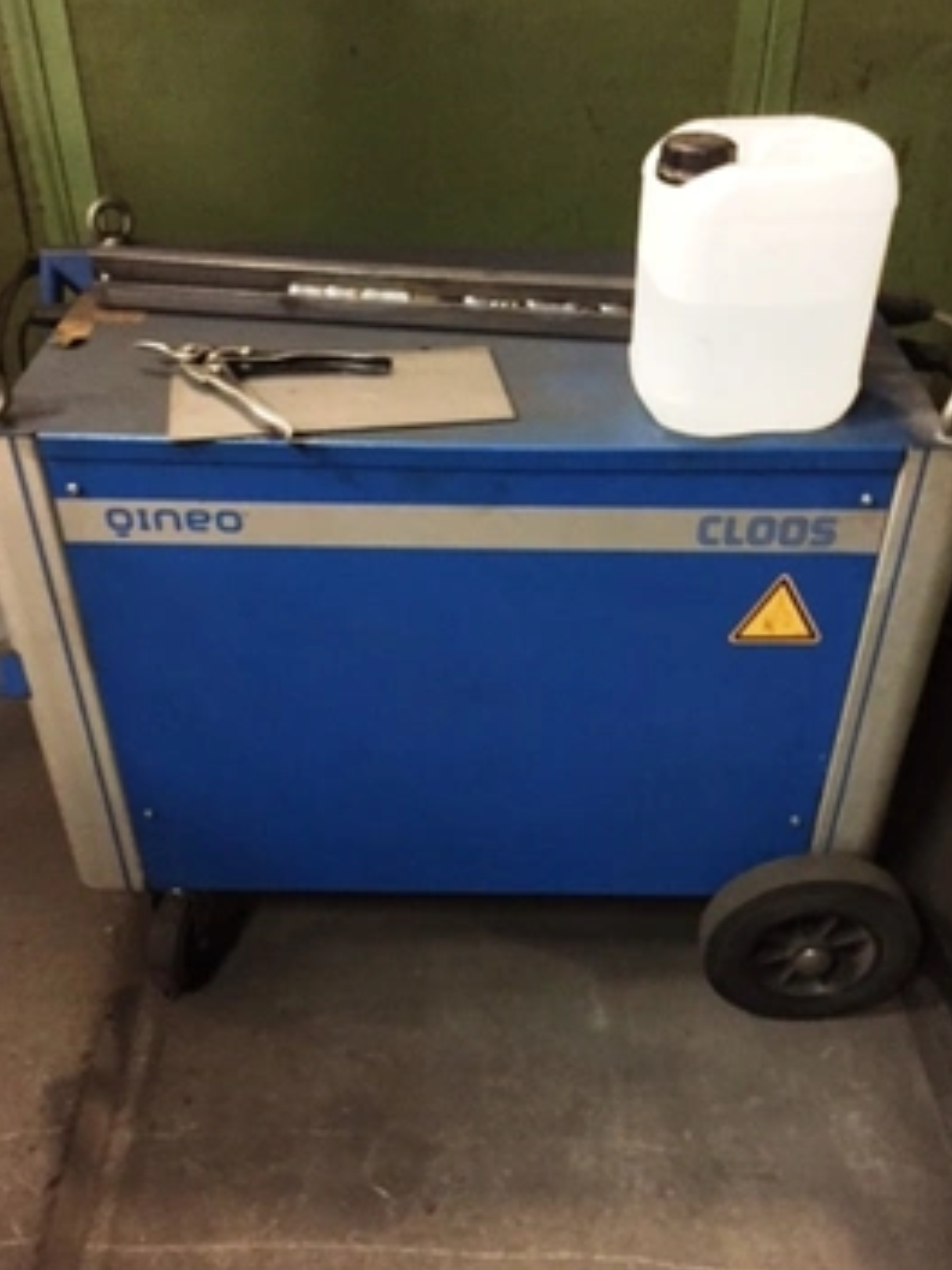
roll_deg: +0.7
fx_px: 1210
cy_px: 678
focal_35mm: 33
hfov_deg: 42.9
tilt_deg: -37.5
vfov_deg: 55.3
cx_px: 505
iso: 500
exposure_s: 1/15
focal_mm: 4.15
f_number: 2.2
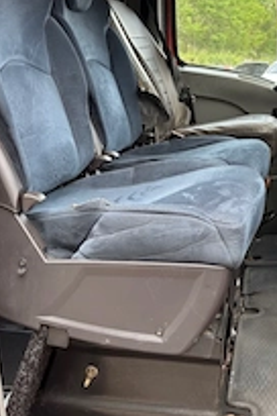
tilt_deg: -4.3
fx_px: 565
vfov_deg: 39.4
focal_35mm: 49
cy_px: 110
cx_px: 248
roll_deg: -1.5
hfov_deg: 26.6
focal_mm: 6.76
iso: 50
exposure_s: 1/206
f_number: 1.78
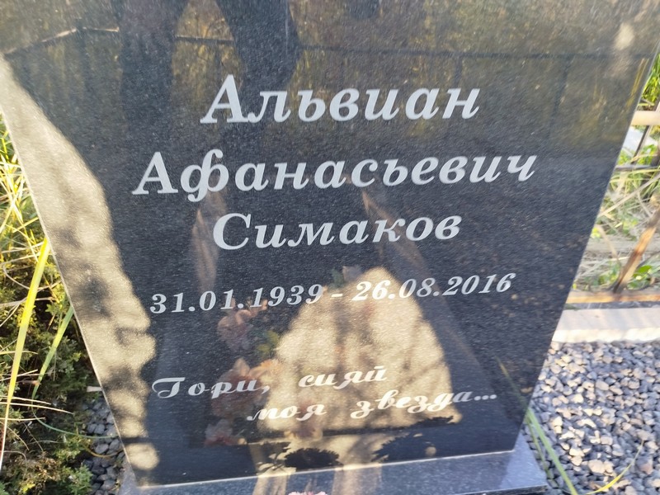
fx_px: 458
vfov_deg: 56.8
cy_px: 248
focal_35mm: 24
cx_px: 330
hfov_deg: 71.6
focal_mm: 5.31
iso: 50
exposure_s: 1/50
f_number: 1.7
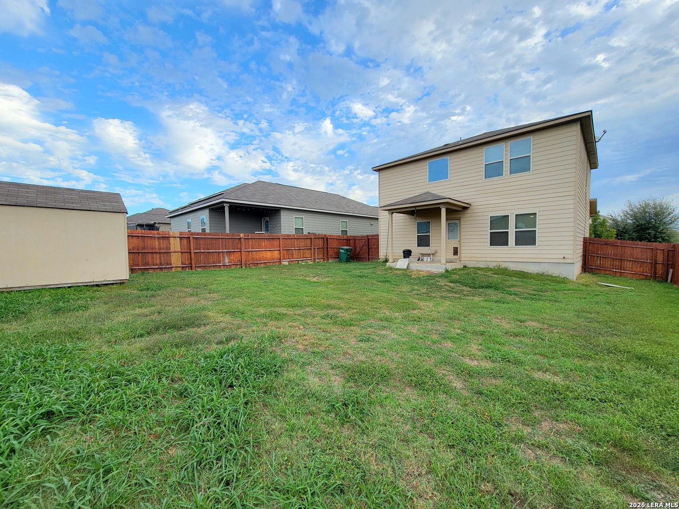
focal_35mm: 13
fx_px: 255
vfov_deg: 89.9
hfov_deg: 106.2
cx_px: 340
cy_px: 254
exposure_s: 1/182
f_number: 2.2
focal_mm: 2.2
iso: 50
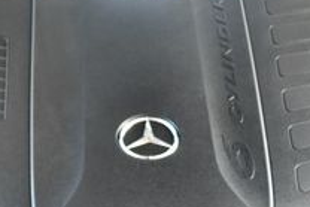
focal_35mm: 123
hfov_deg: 16.6
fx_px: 1060
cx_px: 113
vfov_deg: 11.1
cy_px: 201
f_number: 3.8
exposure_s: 1/250
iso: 720
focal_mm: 20
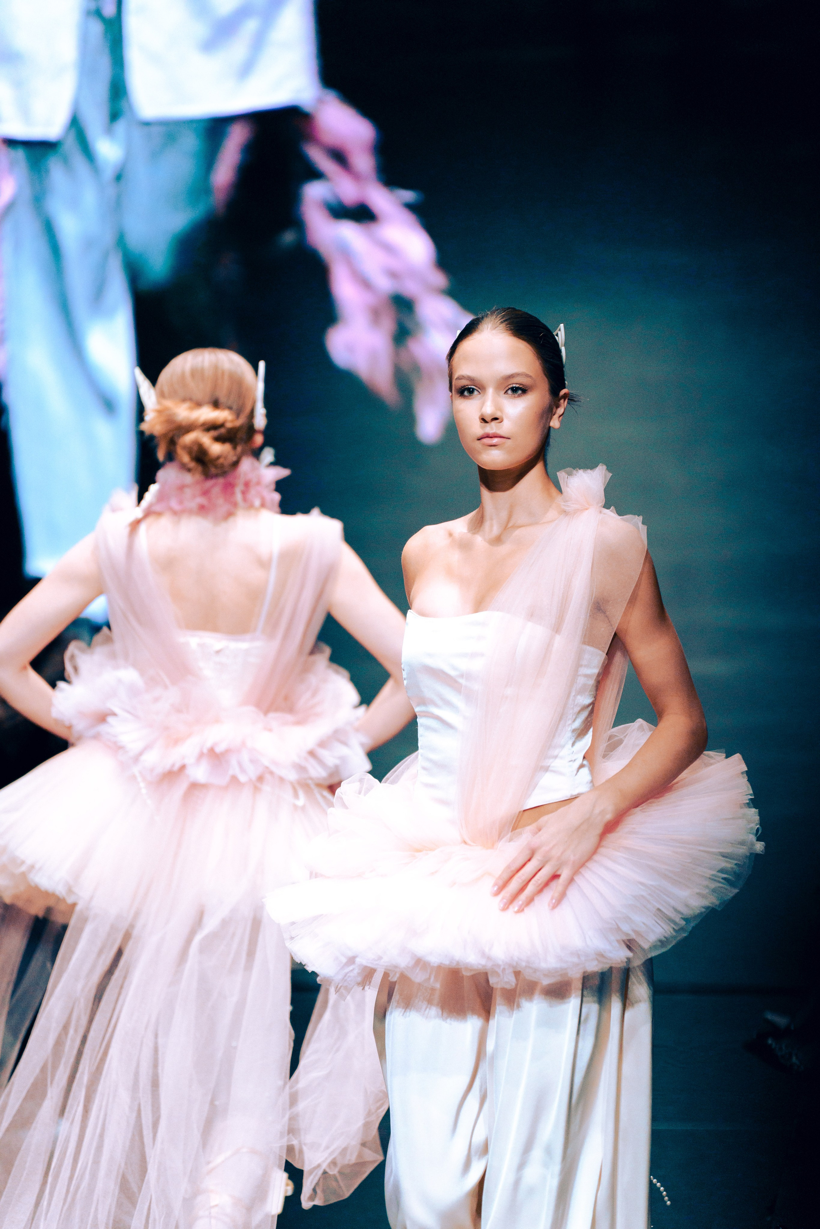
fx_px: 5125
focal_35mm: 150
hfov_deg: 9.1
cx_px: 410
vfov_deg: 13.7
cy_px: 614
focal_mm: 150
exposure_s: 1/320
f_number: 2.8
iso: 1250
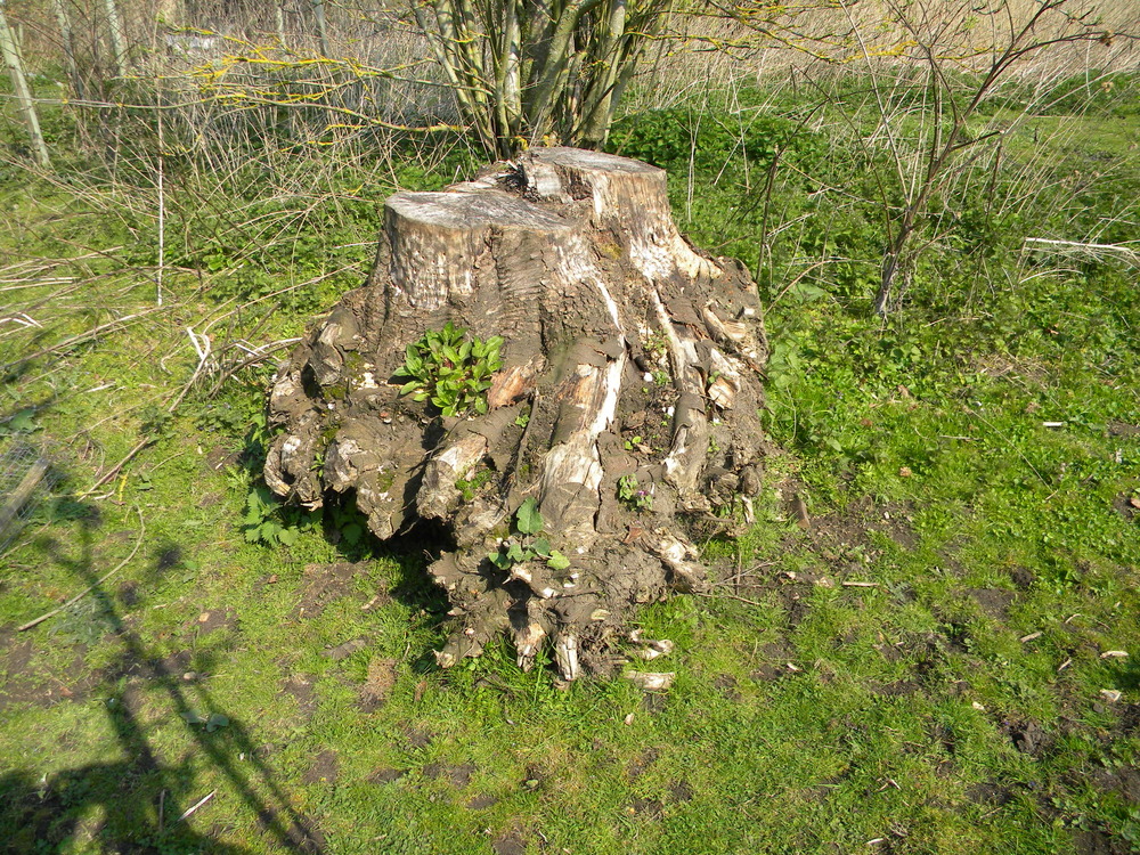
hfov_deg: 63.4
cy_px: 428
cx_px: 570
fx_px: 922
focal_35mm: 28
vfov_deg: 49.7
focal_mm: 5
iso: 80
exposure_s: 1/511
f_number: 3.5
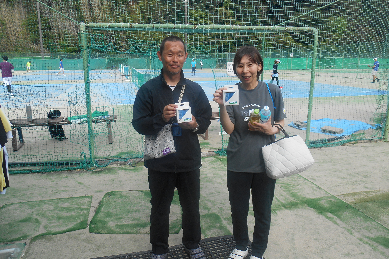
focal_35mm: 28
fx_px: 303
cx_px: 194
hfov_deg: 65.5
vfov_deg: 46.4
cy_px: 129
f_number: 3.4
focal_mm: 4.7
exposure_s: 1/400
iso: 80
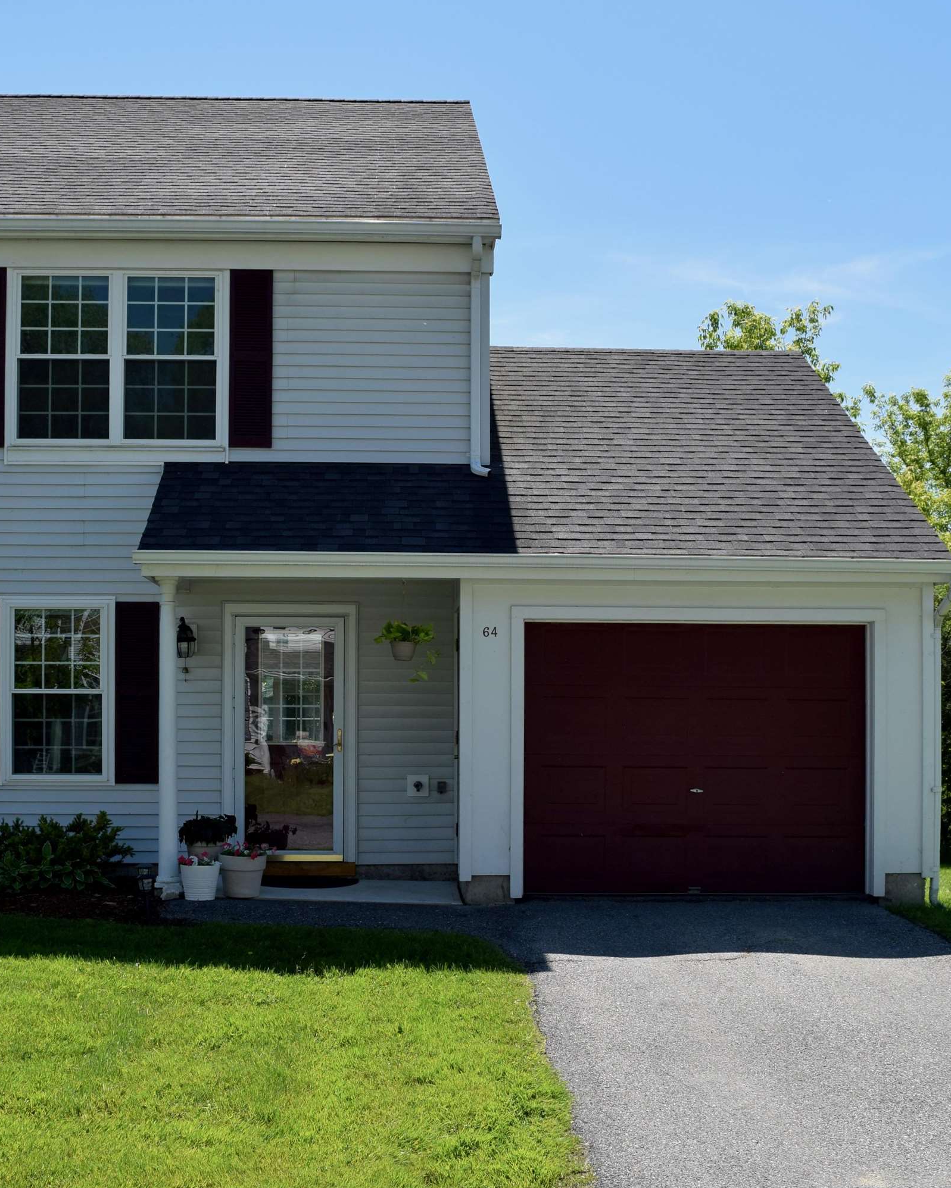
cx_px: 441
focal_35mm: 39
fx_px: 1372
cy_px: 595
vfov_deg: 46.8
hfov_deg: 38.2
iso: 200
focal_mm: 18
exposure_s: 1/1000
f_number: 6.3
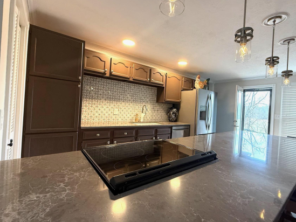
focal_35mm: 17
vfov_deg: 74.7
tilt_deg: +1.0
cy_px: 108
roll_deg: -2.8
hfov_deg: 90.8
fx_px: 145
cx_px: 160
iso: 320
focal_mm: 2.22
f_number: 2.2
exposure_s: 1/60
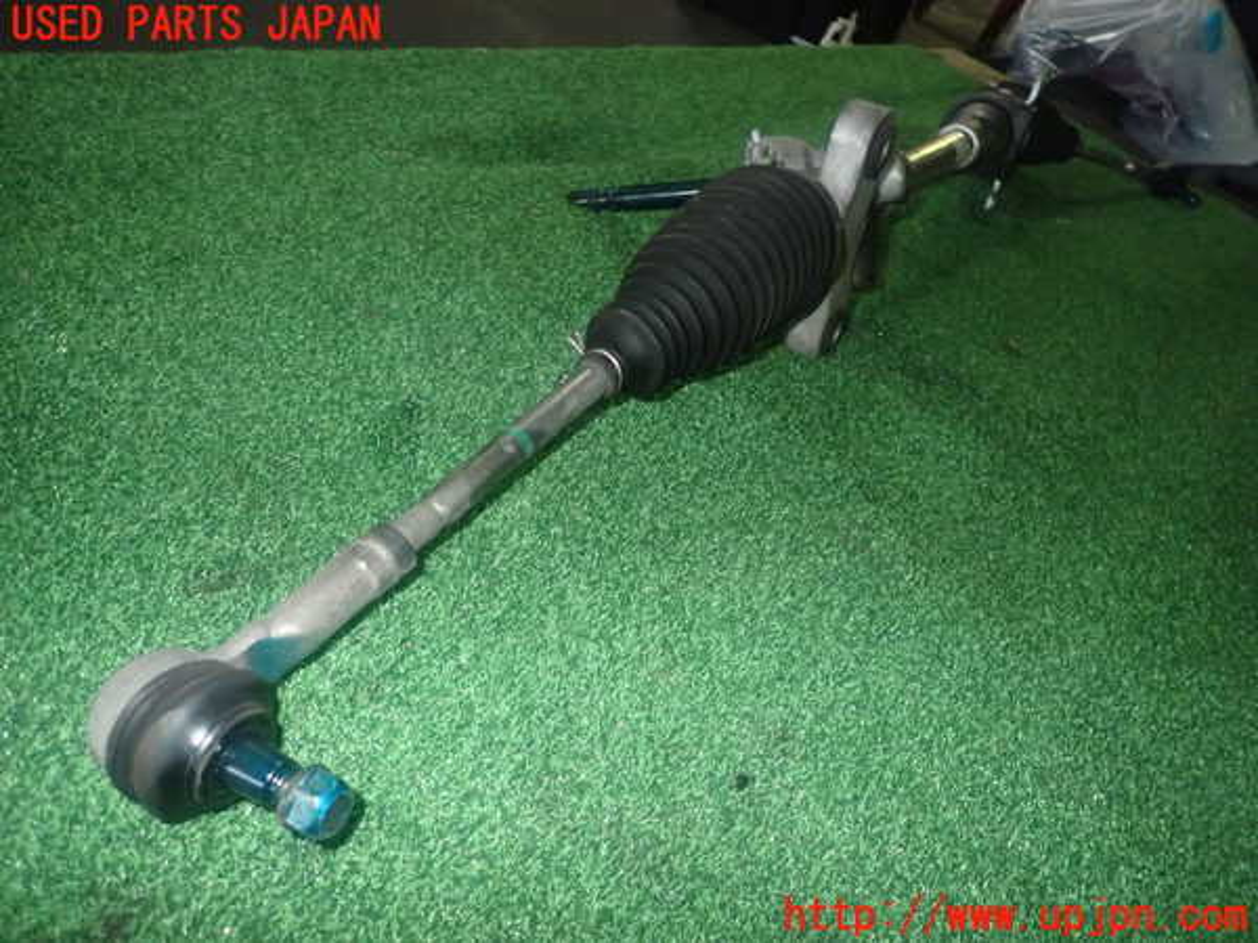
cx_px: 629
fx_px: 909
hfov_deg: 69.4
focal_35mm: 25
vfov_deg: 54.9
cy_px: 472
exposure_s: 1/30
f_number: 5.6
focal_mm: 4.5
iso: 640
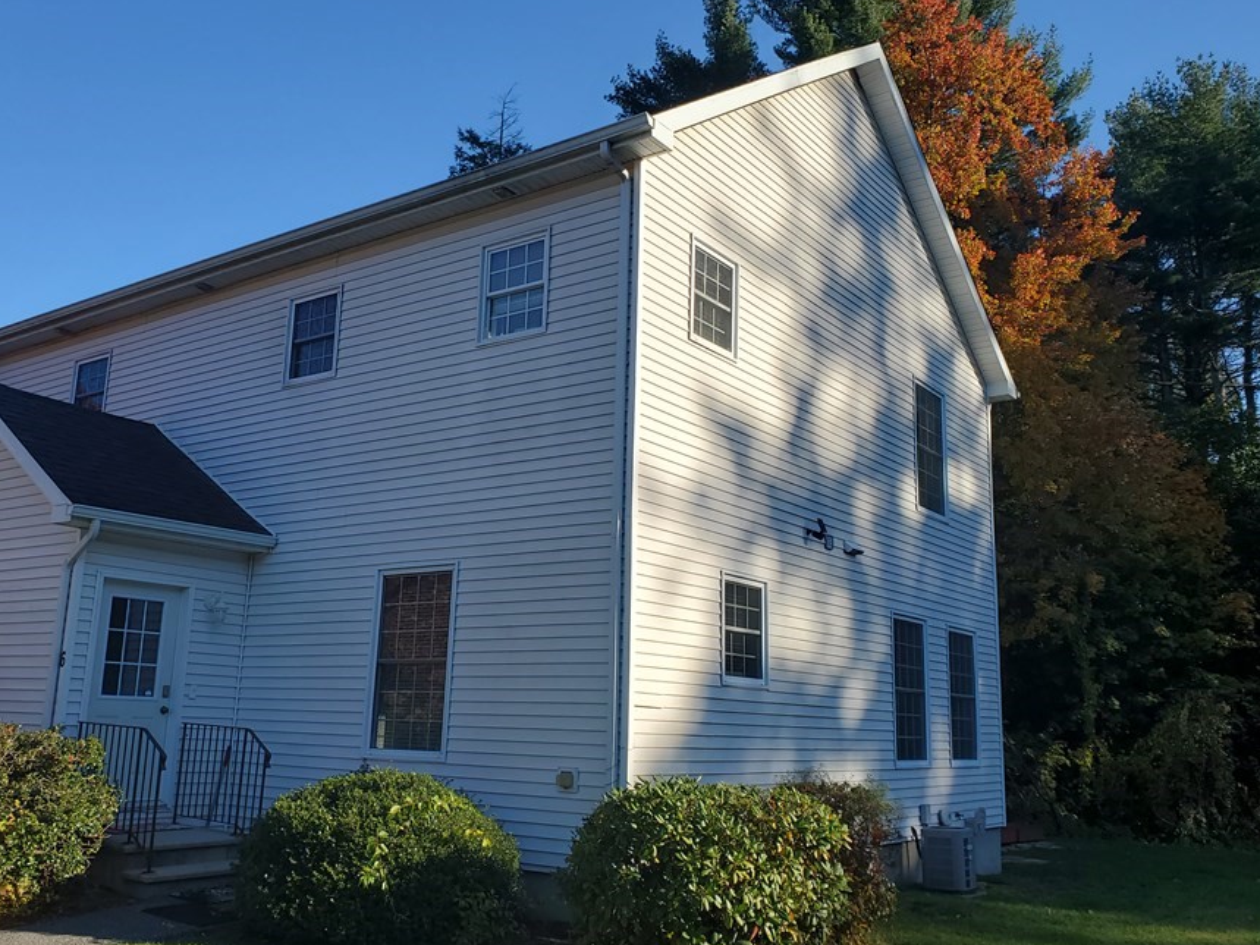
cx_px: 632
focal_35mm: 31
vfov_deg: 45.4
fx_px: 1128
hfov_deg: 58.4
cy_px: 462
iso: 50
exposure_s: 1/1565
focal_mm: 4.3
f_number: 2.4
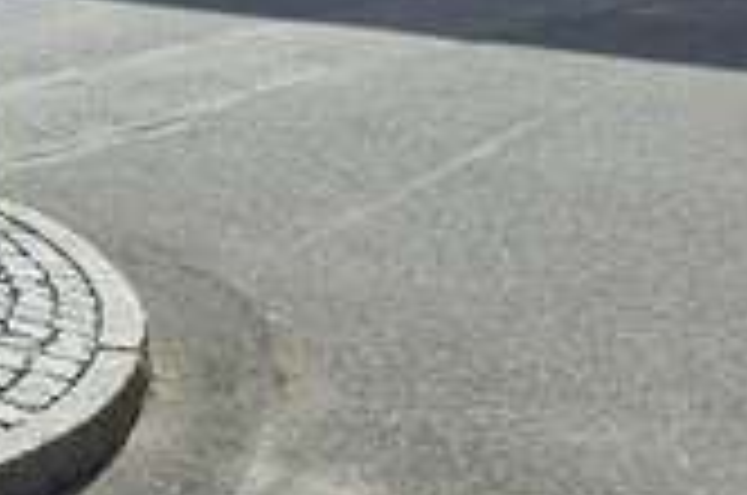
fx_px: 1885
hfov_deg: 19.2
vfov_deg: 14.2
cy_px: -182
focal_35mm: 91
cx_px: -414
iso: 80
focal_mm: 6.3
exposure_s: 1/7333
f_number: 1.7
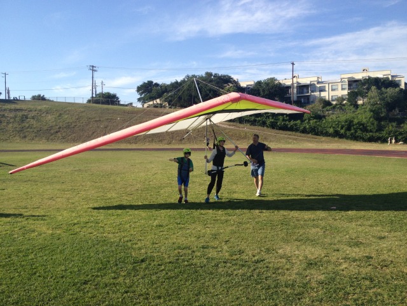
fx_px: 412
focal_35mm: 35
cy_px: 153
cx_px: 204
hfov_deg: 52.6
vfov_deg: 40.7
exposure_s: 1/1453
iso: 50
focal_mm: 4.28
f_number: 2.4
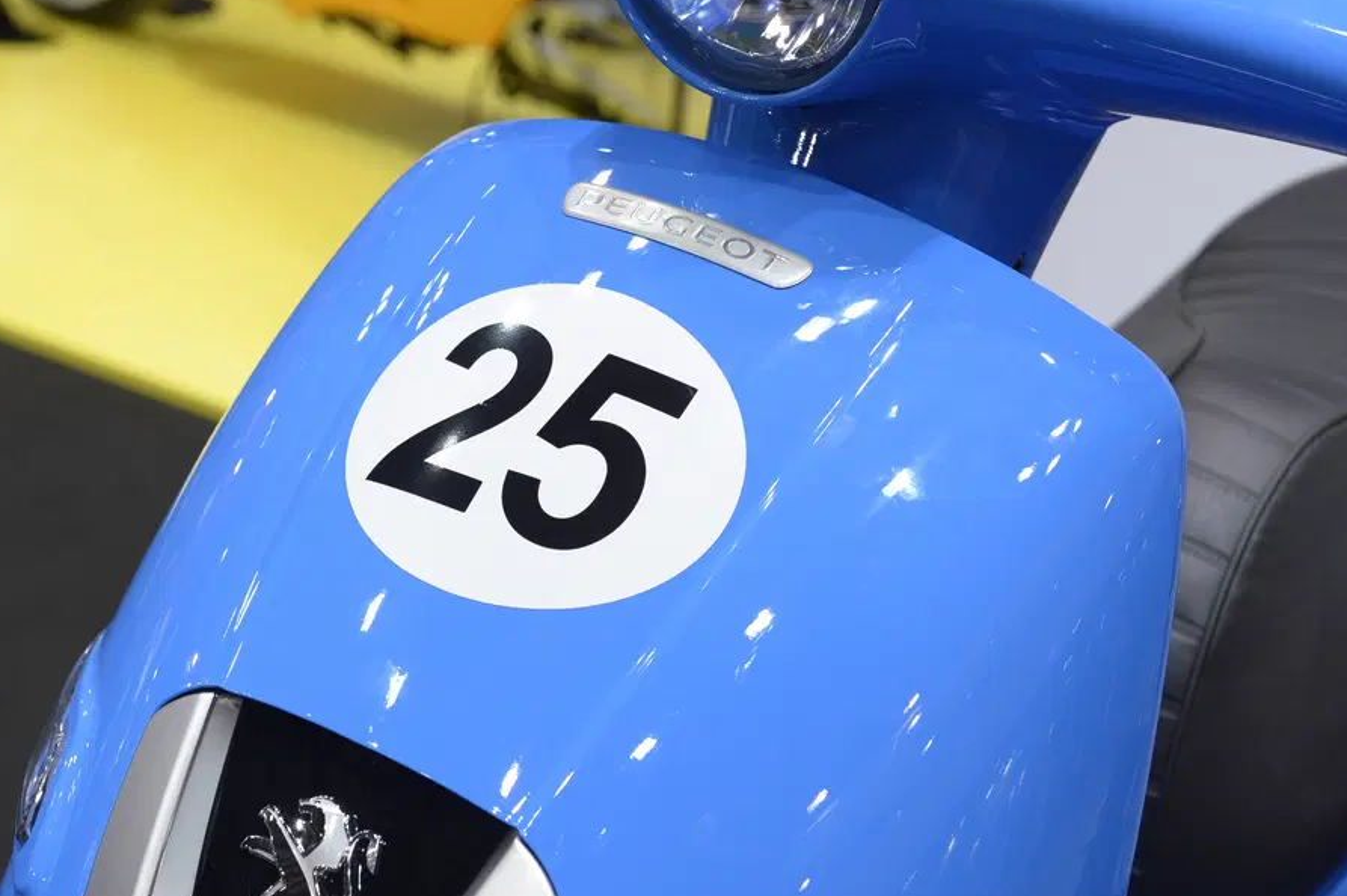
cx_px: 553
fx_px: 3514
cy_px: 446
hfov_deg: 21.7
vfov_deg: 14.5
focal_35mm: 94
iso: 1000
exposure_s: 1/160
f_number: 6.3
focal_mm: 70
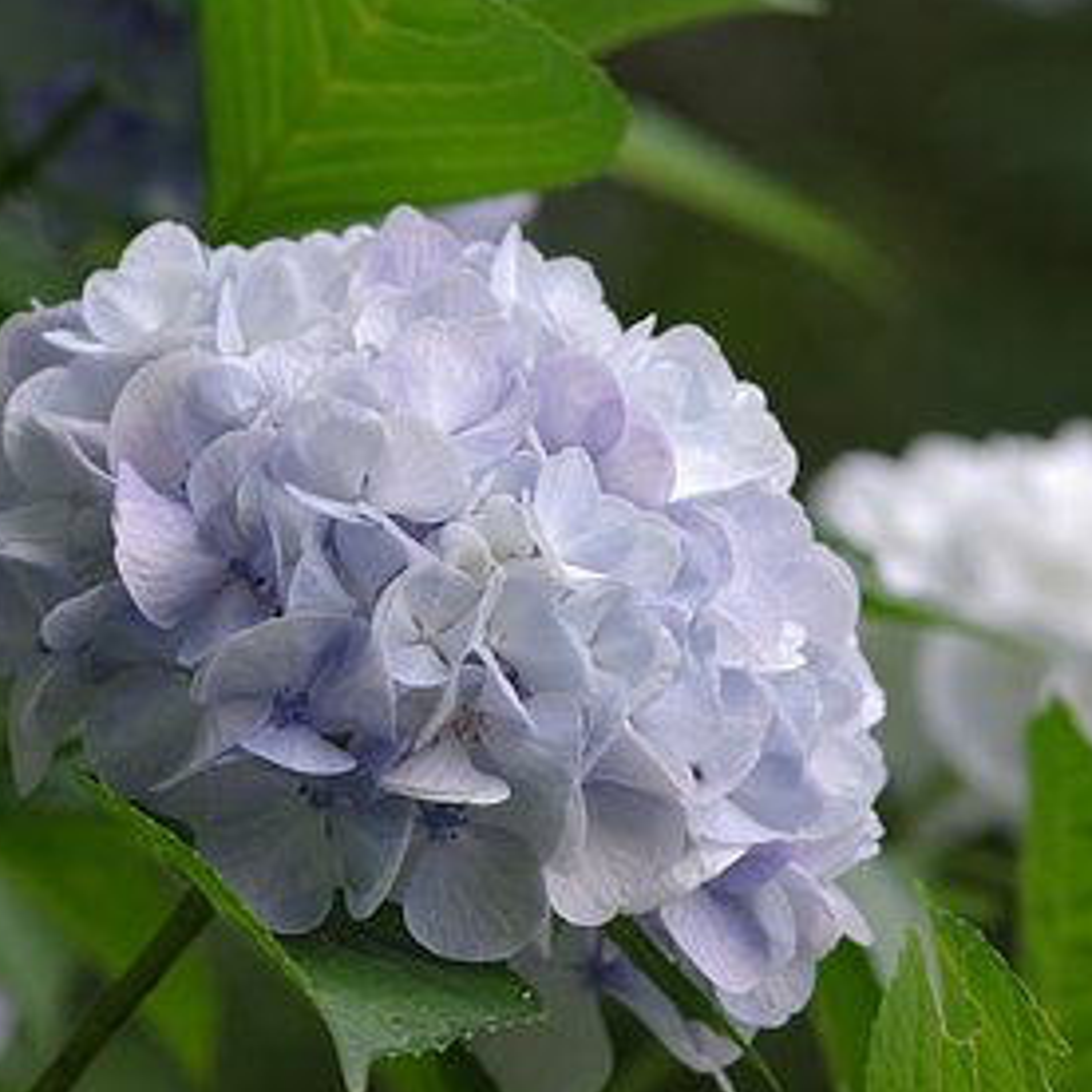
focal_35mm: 249
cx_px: 538
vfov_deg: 7.0
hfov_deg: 7.0
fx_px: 8879
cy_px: 544
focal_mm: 105
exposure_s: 1/160
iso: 100
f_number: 4.5
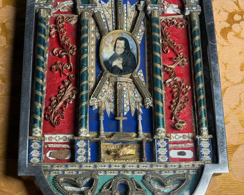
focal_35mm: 63
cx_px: 123
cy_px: 78
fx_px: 455
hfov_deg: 30.0
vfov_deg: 24.2
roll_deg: -1.6
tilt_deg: -24.7
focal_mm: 6.76
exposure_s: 1/236
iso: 125
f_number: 1.78
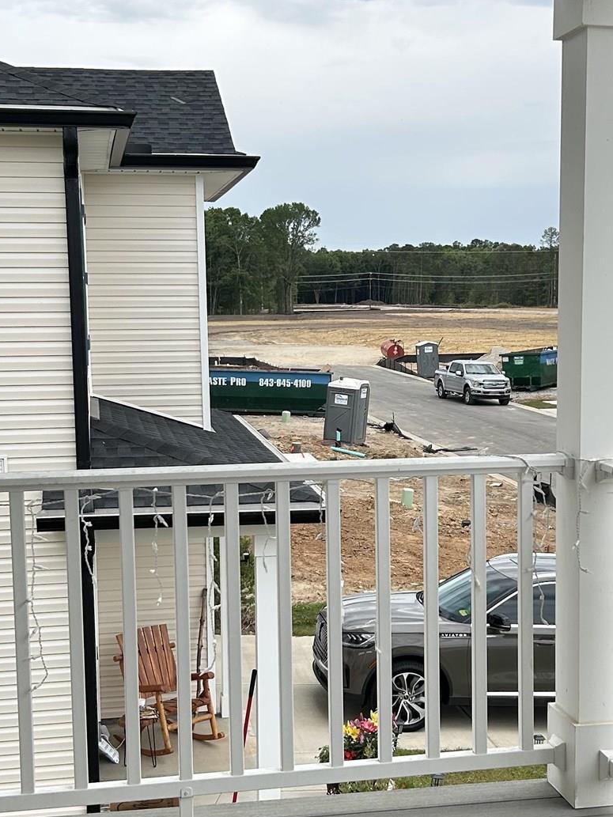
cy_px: 454
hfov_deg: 25.2
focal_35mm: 58
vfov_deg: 33.2
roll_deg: +0.4
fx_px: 1369
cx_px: 385
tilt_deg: -5.3
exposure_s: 1/2695
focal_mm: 5.7
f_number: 1.5
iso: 50
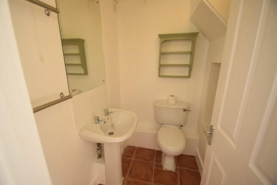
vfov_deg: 77.4
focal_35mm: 15
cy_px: 92
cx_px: 138
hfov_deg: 100.4
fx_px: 115
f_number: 4.5
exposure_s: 1/80
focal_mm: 10
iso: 400
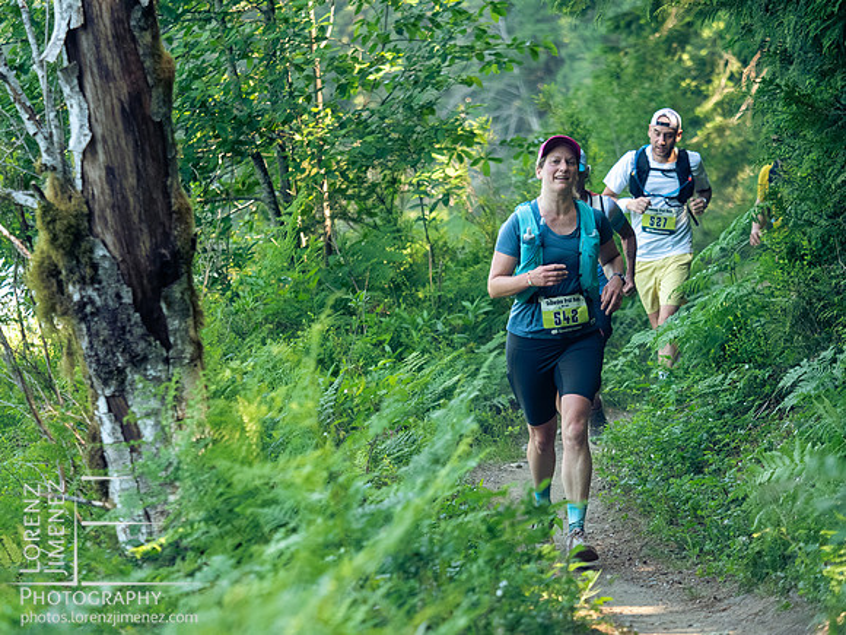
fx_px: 4155
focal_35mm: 170
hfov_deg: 11.6
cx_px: 423
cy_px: 318
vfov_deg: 8.7
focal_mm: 85
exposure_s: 1/1000
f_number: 2.8
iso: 2500
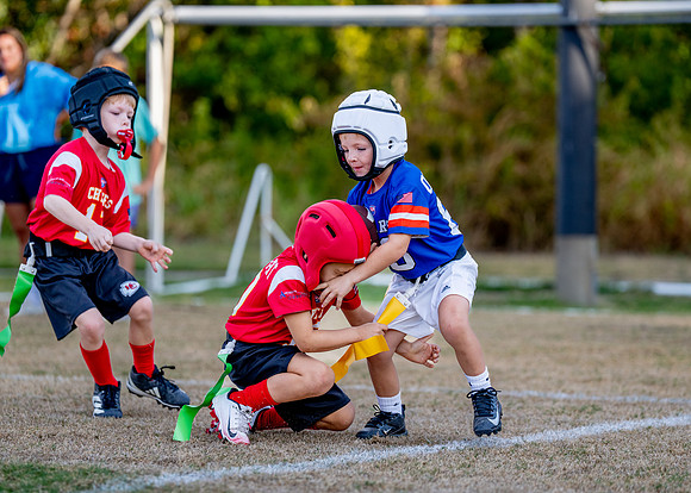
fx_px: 3394
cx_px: 350
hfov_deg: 11.6
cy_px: 247
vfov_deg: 8.3
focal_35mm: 173
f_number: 2.8
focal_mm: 144
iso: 250
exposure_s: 1/1600
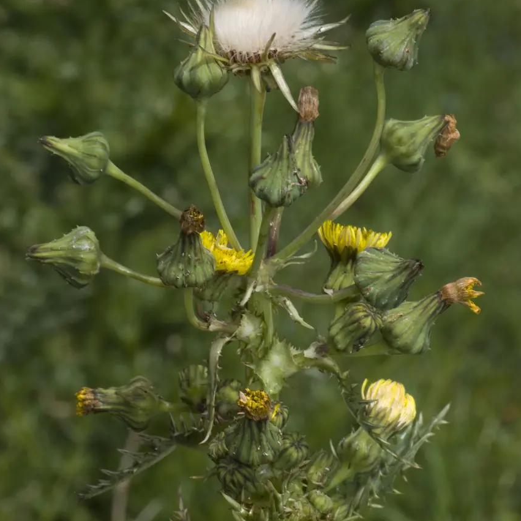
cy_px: 339
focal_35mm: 202
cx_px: 260
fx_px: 3434
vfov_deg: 8.7
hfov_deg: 8.7
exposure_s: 1/60
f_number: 29
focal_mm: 105
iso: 320
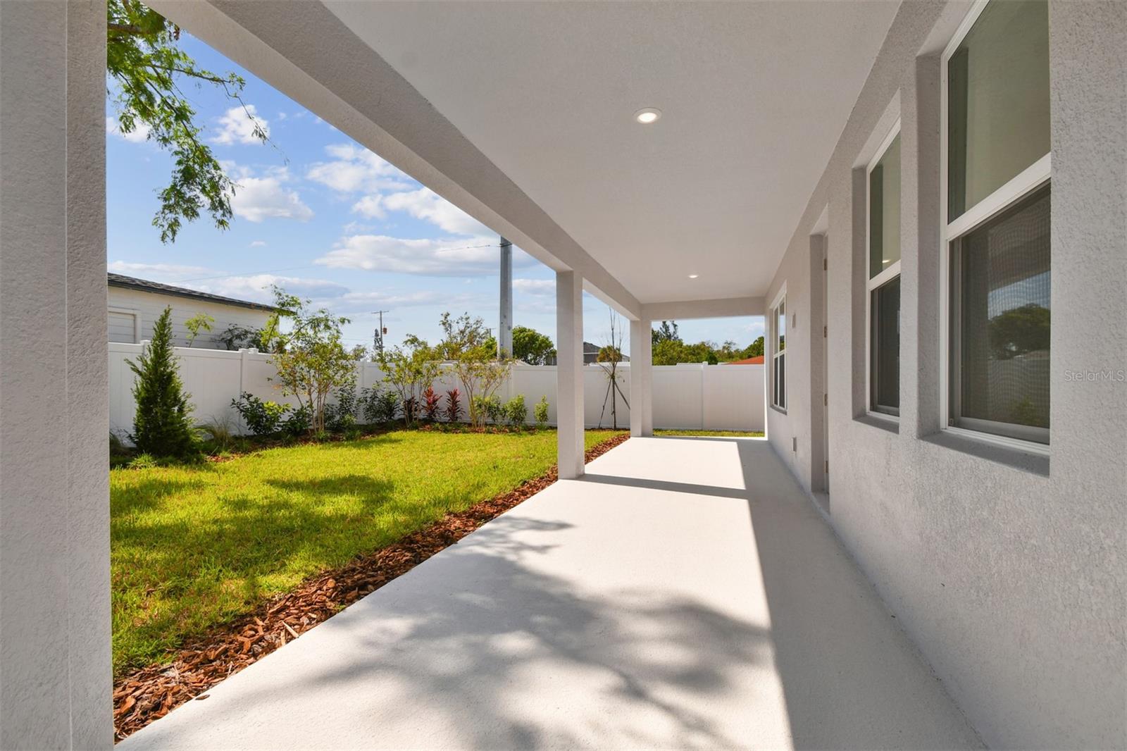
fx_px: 469
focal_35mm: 15
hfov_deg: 100.4
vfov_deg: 77.3
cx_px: 564
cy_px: 376
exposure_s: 1/200
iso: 100
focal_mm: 10
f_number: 7.1
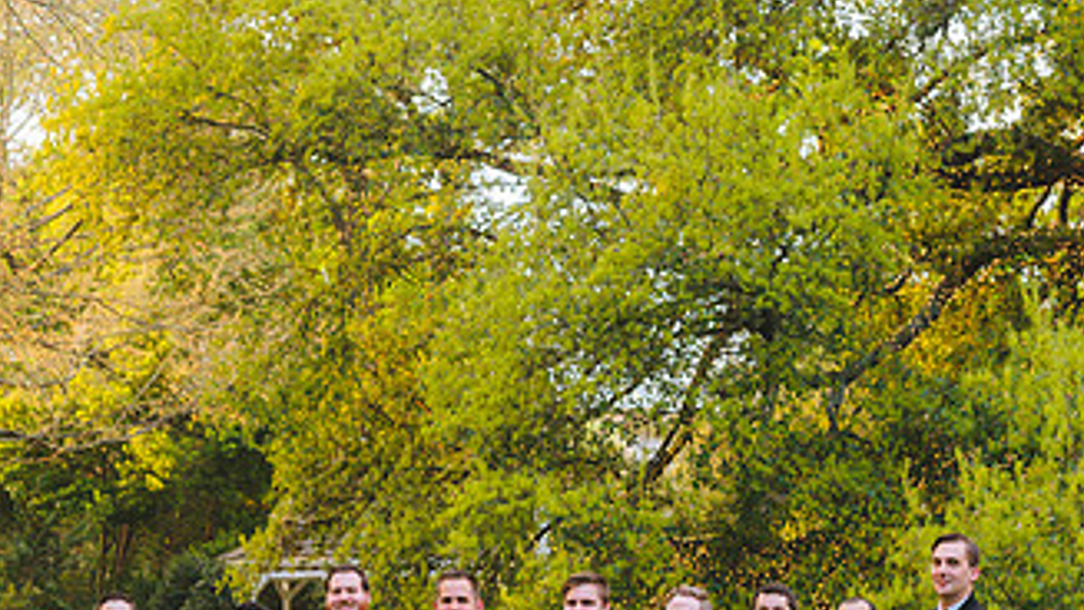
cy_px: 633
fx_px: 3737
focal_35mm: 130
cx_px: 146
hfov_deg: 16.3
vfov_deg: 9.3
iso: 1000
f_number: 3.5
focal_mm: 70
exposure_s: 1/100
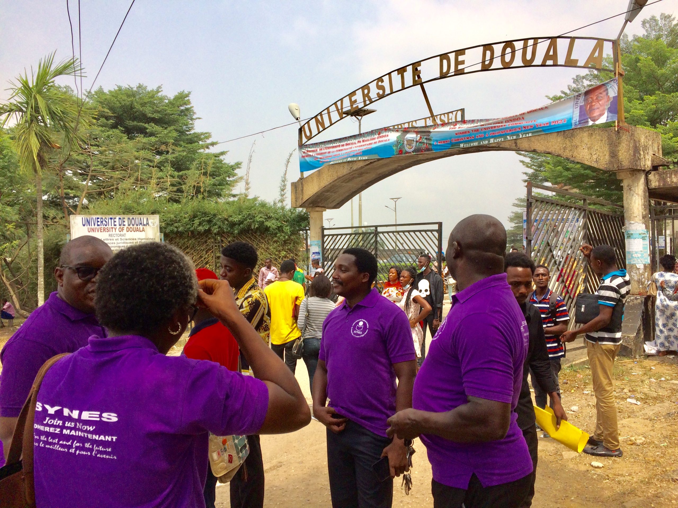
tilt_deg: -0.3
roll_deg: -1.0
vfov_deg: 48.2
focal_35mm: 29
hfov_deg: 61.7
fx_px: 568
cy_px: 254
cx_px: 339
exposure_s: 1/1953
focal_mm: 4.15
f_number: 2.2
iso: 32
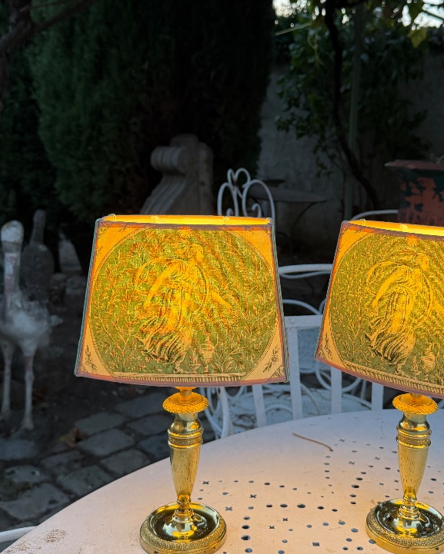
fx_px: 640
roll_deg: -1.8
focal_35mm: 39
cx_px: 281
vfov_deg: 46.6
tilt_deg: -7.0
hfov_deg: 38.0
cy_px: 229
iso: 200
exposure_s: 1/121
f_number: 1.78
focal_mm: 6.76
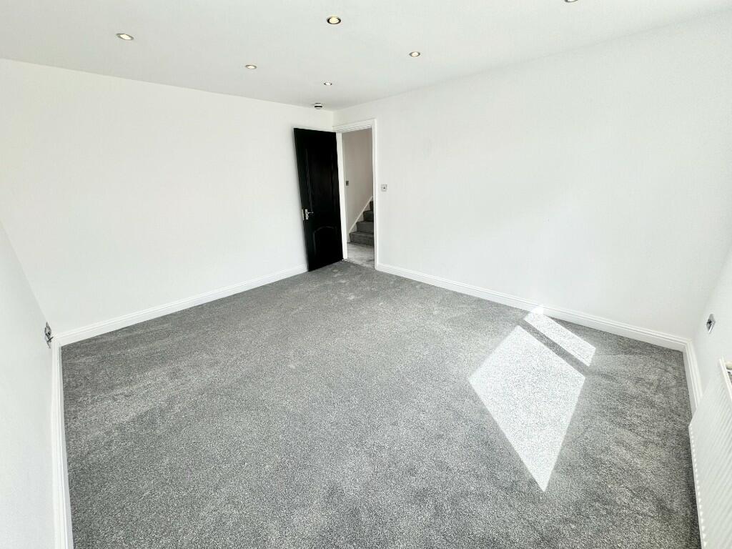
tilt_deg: -19.0
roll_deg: +1.5
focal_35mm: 14
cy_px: 274
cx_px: 366
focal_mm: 2.22
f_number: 2.2
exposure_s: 1/177
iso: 40
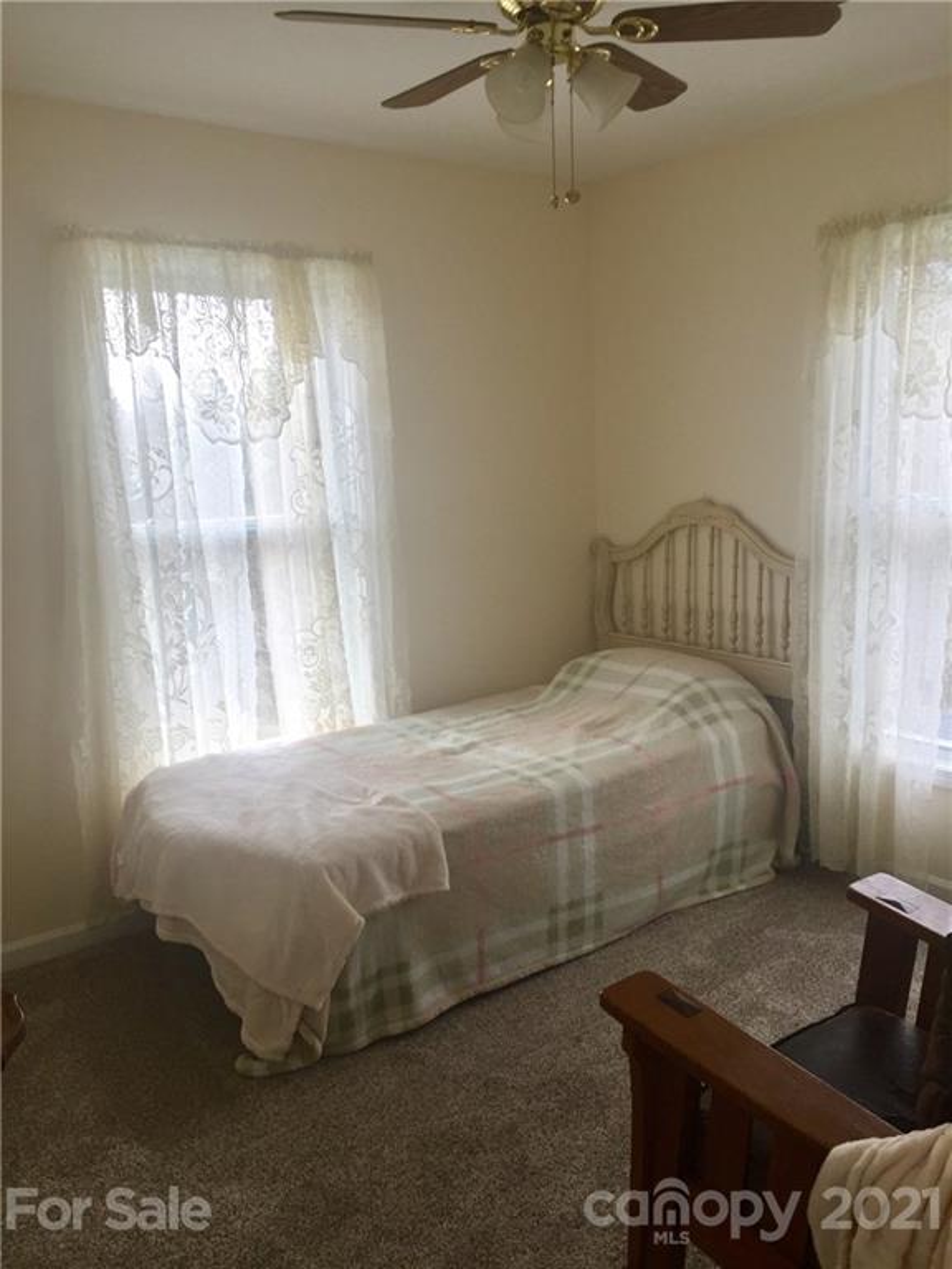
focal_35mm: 29
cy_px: 634
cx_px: 476
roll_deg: +3.2
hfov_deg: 48.2
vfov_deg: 61.7
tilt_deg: -8.7
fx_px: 1063
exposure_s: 1/120
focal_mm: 4.15
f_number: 2.2
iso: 32
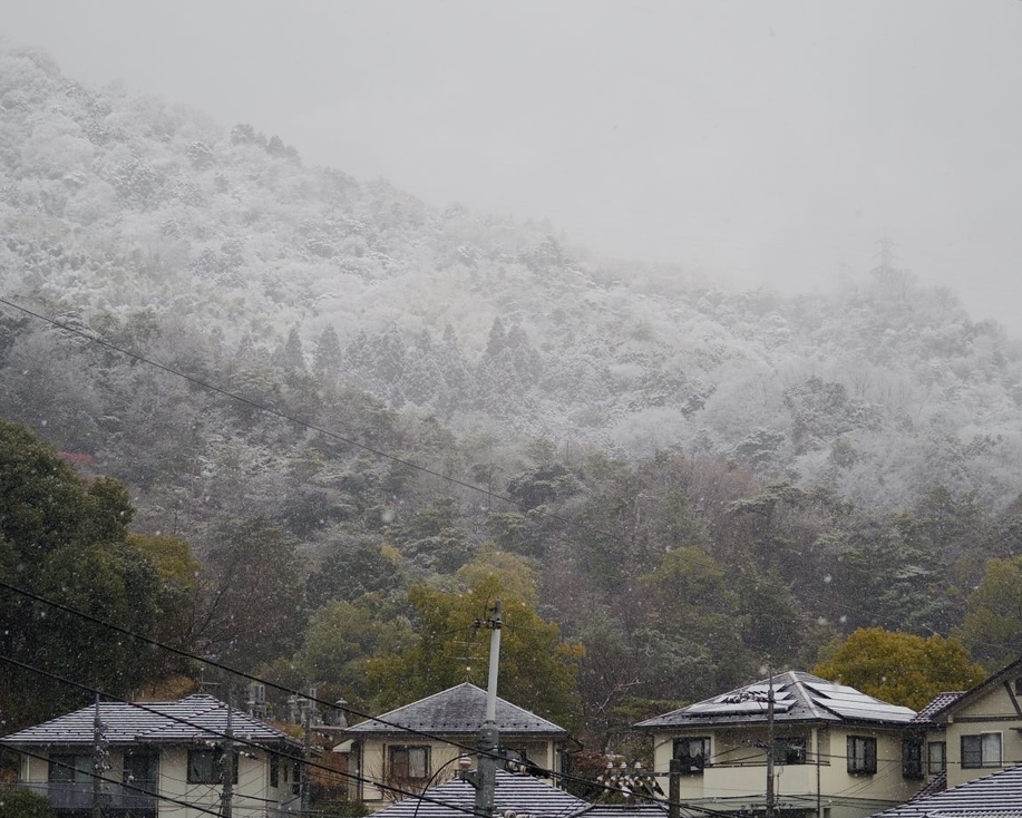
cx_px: 484
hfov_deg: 15.9
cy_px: 420
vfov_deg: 12.8
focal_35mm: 121
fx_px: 3661
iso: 100
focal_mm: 24.1
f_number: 3.2
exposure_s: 1/320
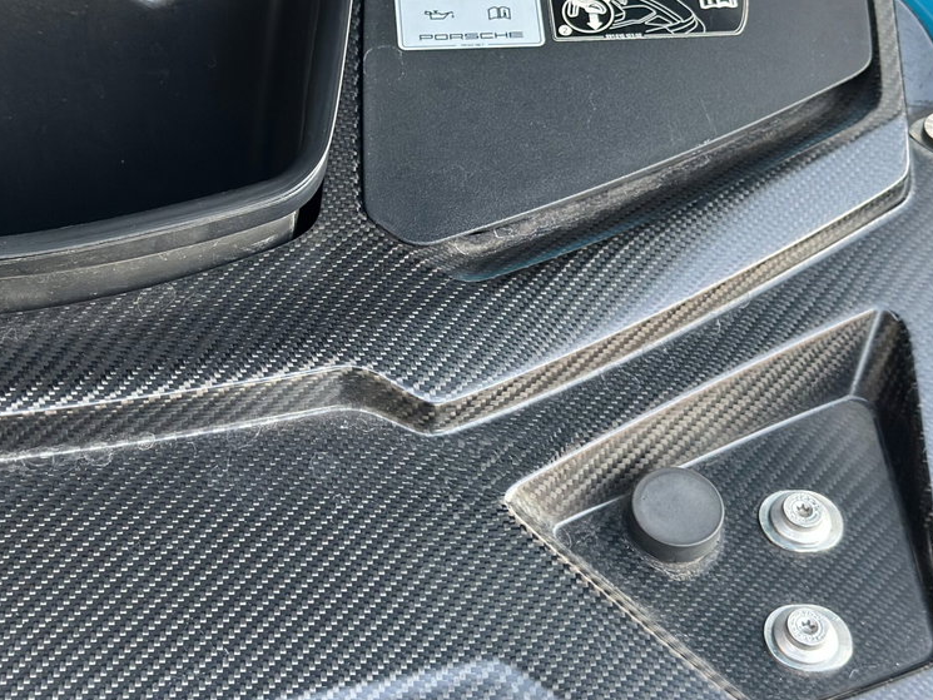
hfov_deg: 29.3
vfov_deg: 22.2
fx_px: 1779
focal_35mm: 66
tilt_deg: -49.5
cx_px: 348
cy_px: 250
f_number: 1.78
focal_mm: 6.86
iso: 320
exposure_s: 1/40
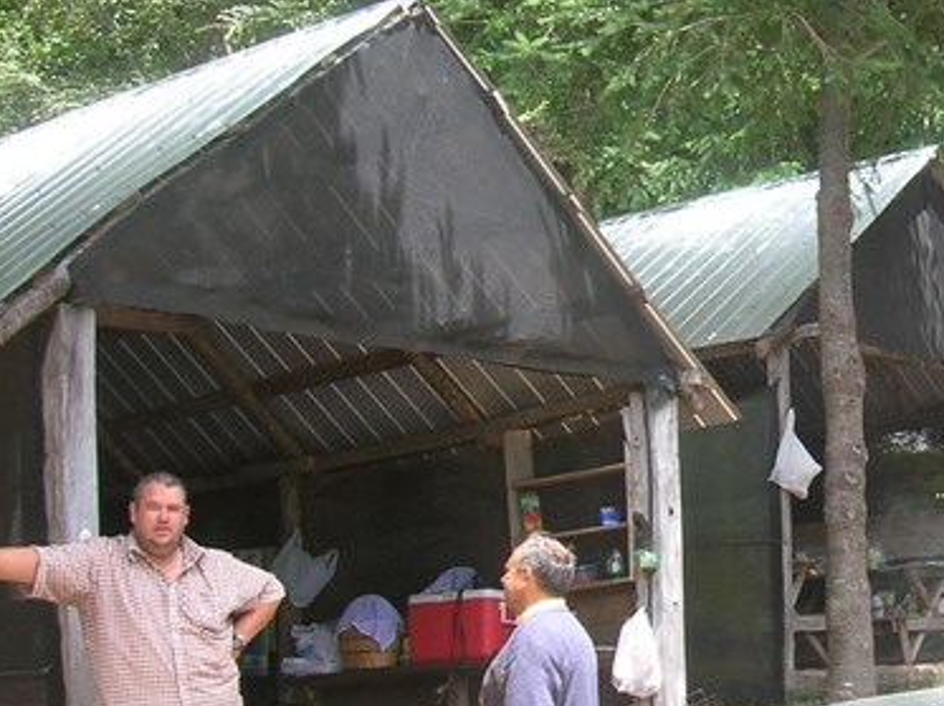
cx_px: 883
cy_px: 382
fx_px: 1989
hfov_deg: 25.7
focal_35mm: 73
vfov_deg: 20.1
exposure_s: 1/81
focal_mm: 5.7
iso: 50
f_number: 4.9
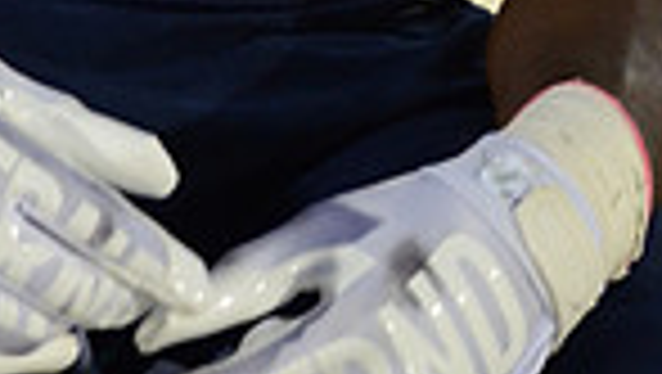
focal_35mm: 420
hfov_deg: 5.1
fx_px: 7379
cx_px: 126
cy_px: -771
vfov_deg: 2.9
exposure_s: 1/125
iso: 1600
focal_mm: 68
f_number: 4.5
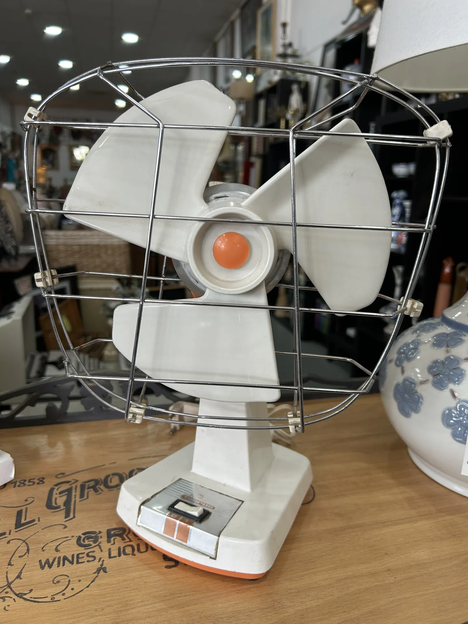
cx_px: 234
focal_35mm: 26
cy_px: 312
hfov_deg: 53.1
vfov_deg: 67.3
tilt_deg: -15.1
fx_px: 469
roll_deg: -1.5
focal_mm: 5.7
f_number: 1.5
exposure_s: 1/121
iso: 64
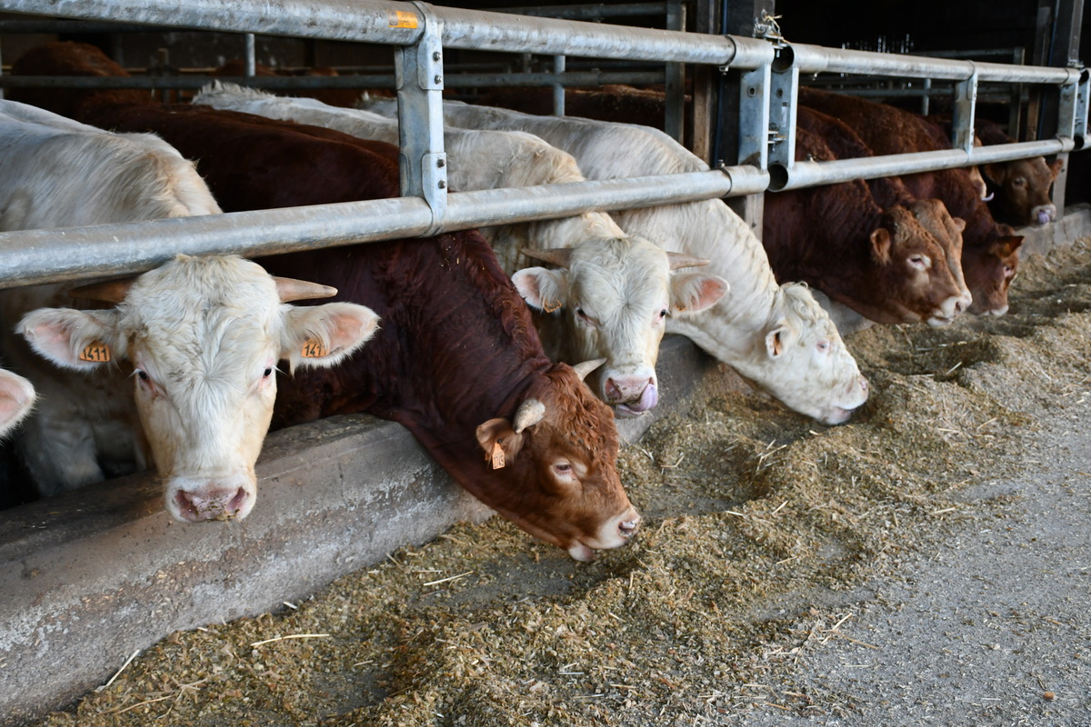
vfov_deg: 26.5
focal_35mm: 51
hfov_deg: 38.9
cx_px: 546
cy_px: 364
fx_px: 1545
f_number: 4.2
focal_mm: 34
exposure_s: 1/200
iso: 800
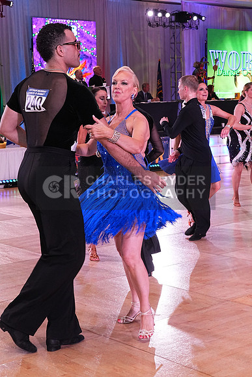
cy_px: 188
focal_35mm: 63
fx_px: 661
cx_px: 126
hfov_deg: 21.6
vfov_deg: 31.9
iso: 2500
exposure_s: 1/250
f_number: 7.1
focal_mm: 42
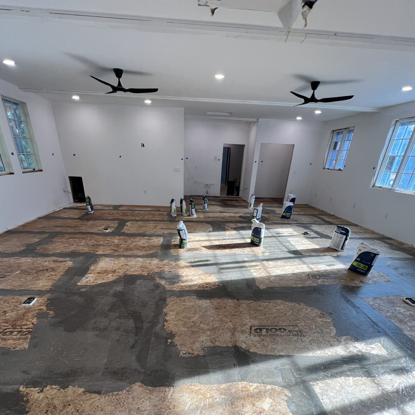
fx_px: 217
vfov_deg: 84.6
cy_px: 274
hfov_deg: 87.4
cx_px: 200
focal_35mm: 16
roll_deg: -1.7
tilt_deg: -25.8
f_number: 1.8
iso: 50
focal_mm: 1.57
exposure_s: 1/120
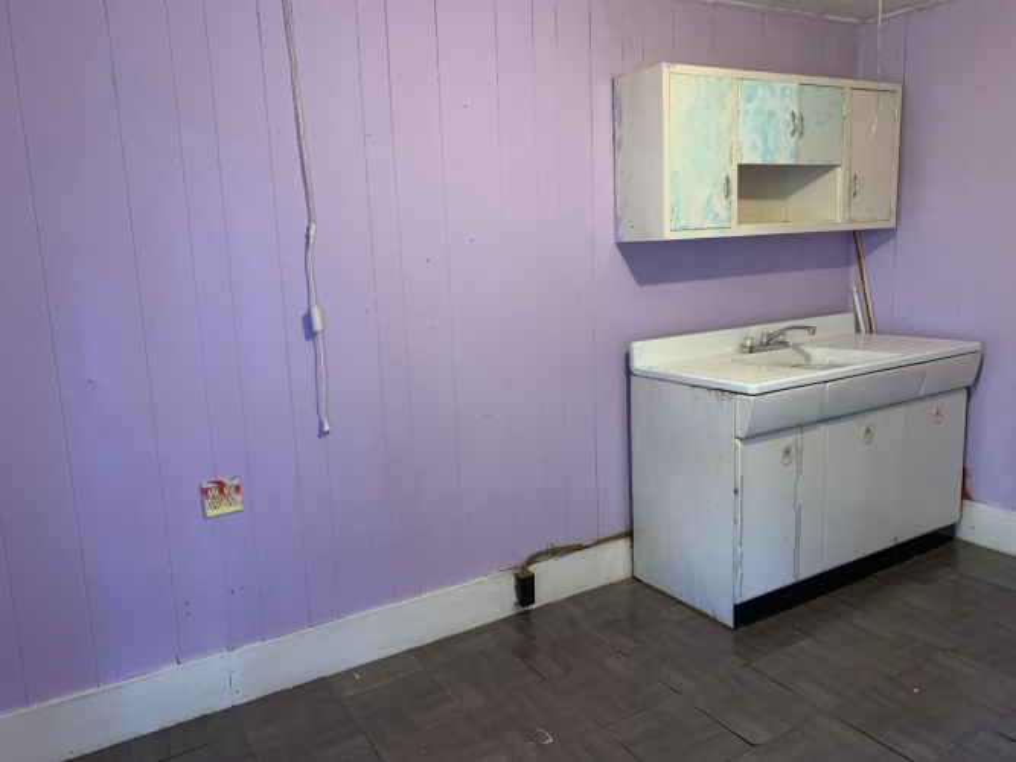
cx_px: 508
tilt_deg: -9.9
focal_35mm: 26
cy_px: 381
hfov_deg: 67.3
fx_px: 763
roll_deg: +3.2
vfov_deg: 53.0
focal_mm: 4.25
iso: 400
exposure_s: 1/47
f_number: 1.8
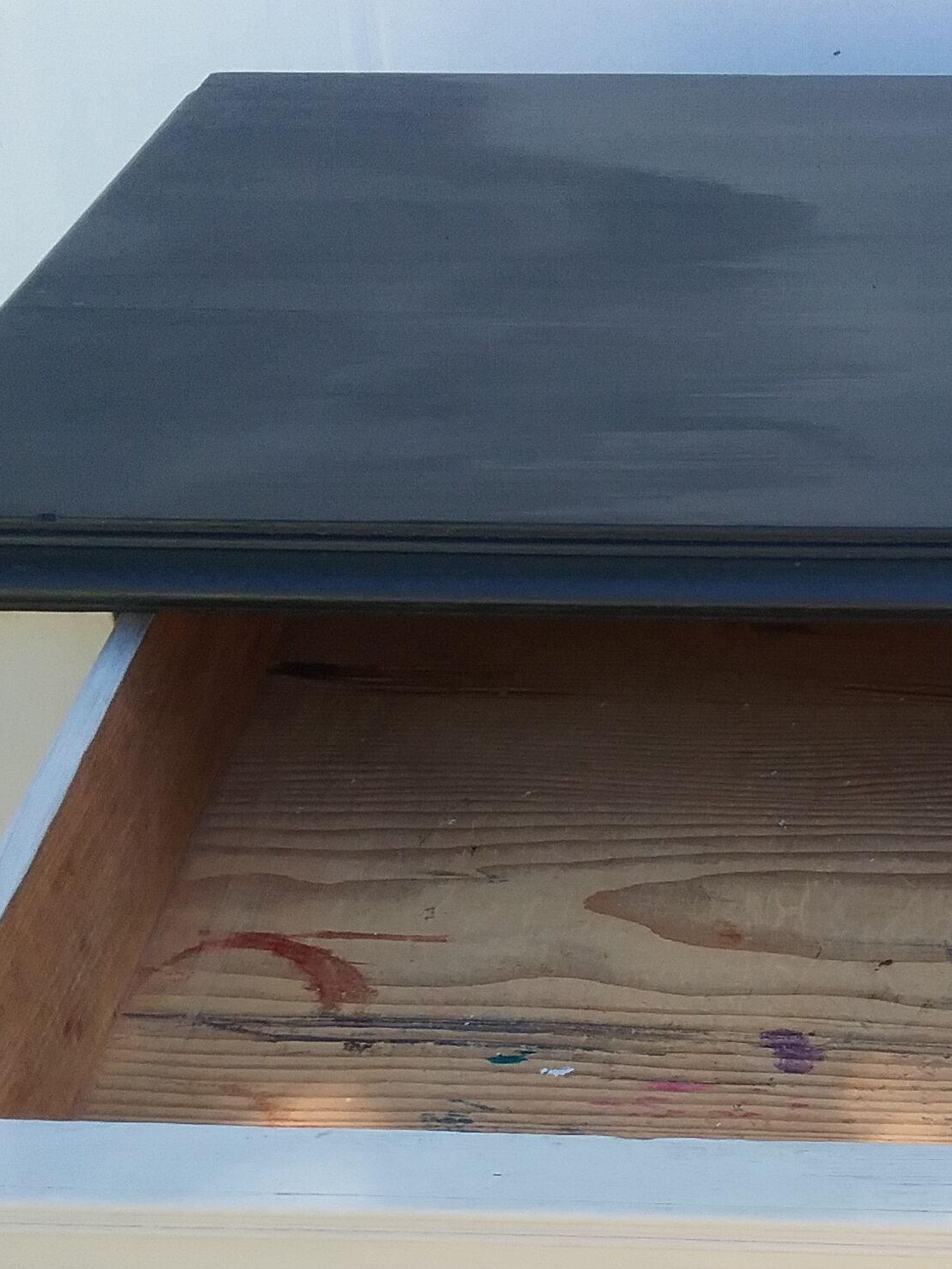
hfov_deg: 26.5
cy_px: 1038
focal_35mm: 54
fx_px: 1980
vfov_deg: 34.3
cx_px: 776
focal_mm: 3.3
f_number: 2.2
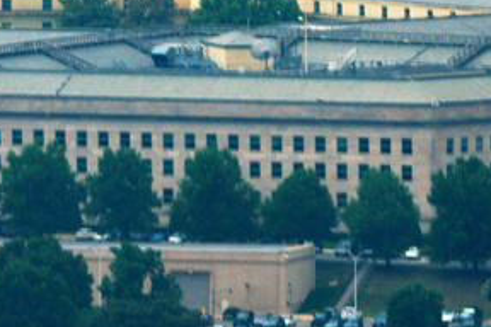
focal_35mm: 1422
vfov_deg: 1.0
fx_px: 19393
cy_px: 242
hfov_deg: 1.5
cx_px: 234
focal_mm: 400
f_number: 5.6
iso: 125
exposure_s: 1/2500
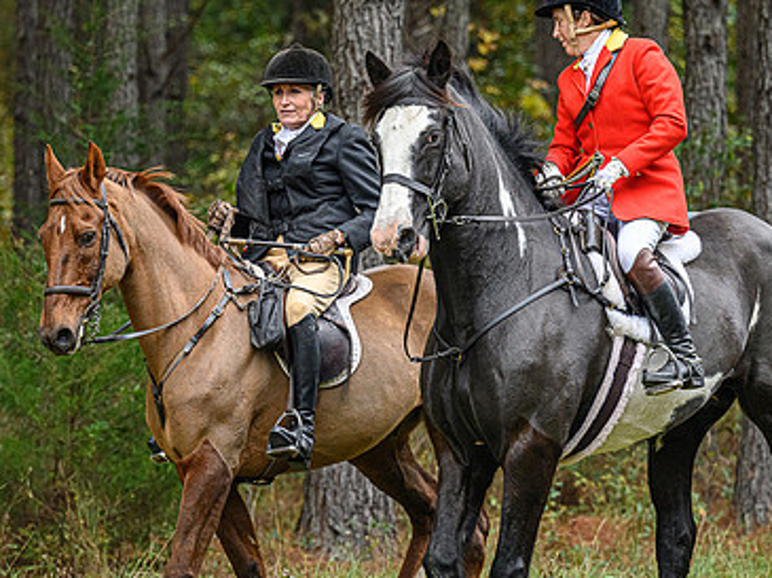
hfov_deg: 6.5
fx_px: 6795
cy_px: 320
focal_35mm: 305
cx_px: 513
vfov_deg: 4.9
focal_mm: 150
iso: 1250
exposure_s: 1/800
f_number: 3.5
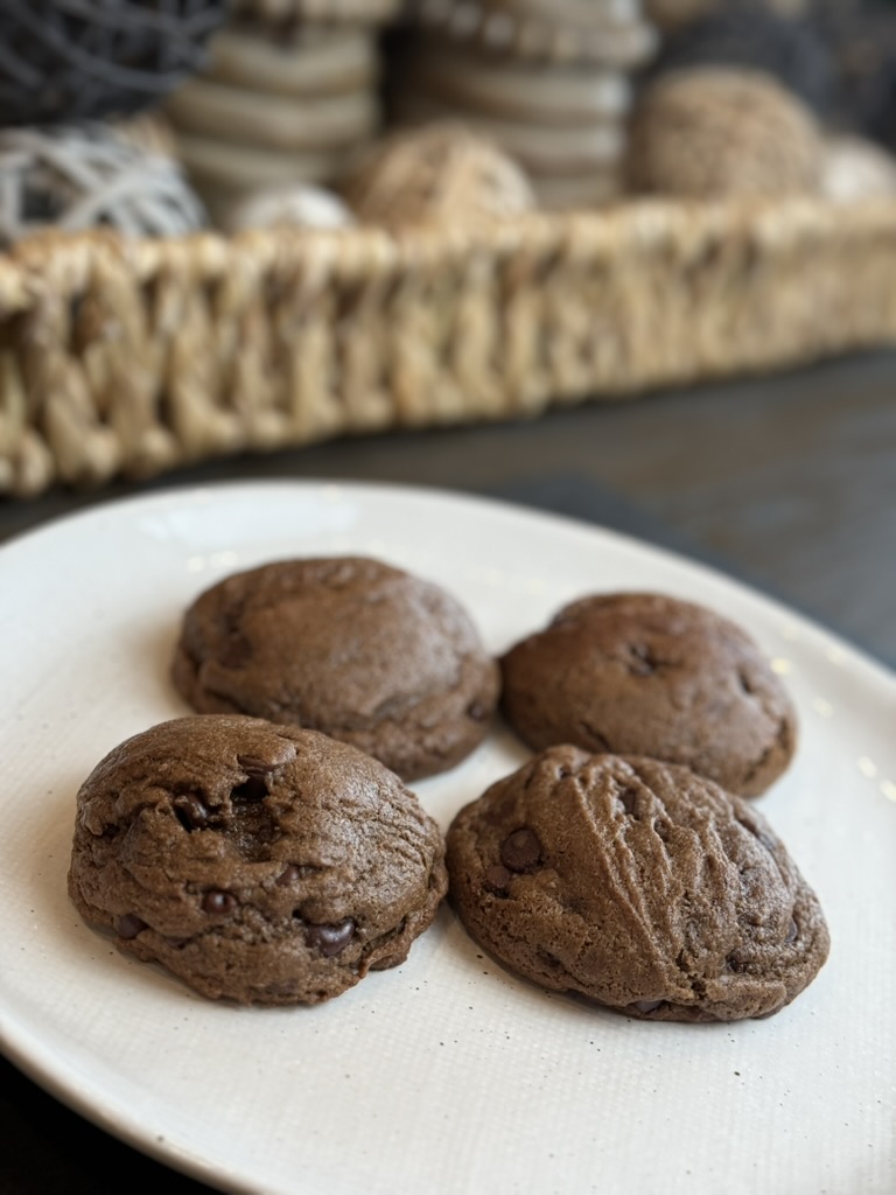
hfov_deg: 30.3
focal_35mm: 48
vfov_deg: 39.7
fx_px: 1657
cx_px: 448
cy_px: 598
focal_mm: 6.76
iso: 64
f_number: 1.78
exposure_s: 1/150
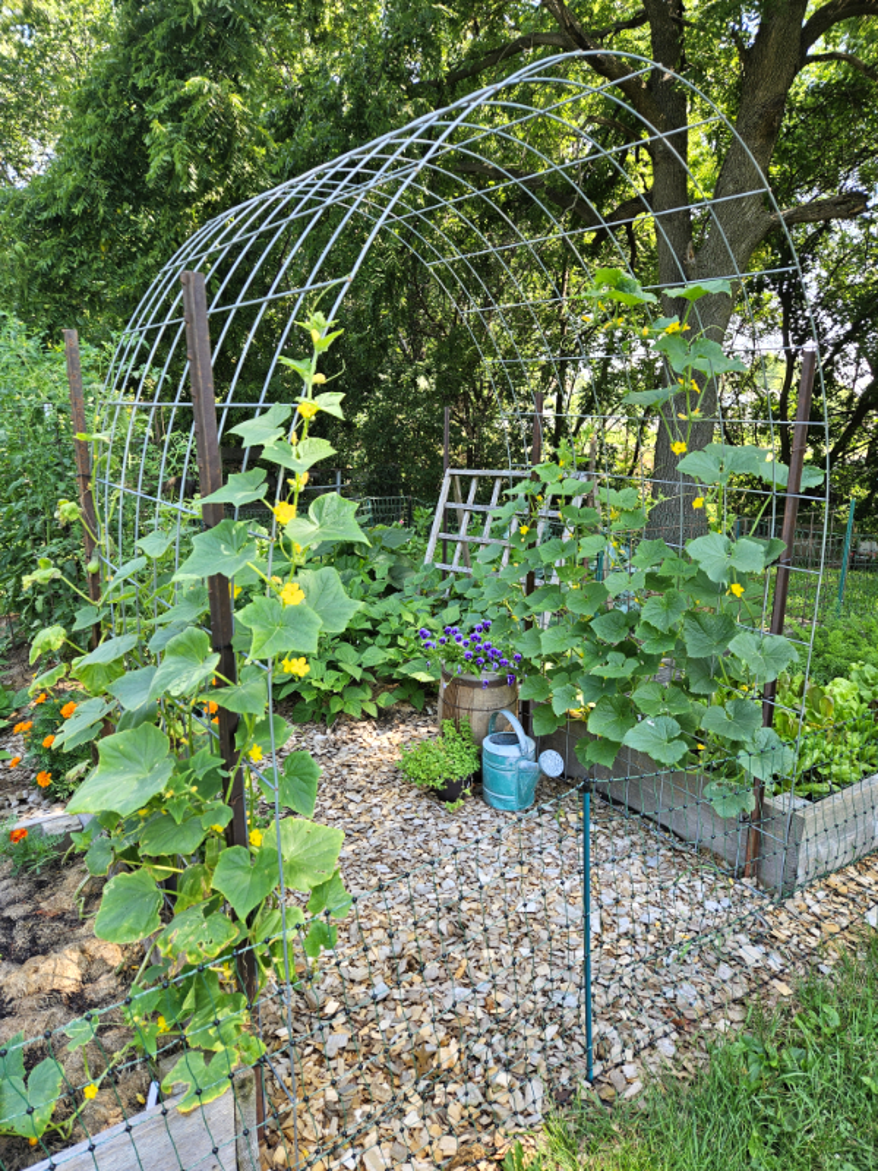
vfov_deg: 73.9
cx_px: 439
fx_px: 778
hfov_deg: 58.9
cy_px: 586
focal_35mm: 23
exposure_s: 1/120
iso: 25
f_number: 1.8
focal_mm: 5.4
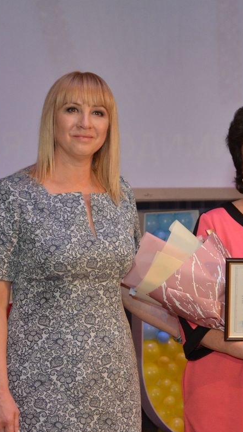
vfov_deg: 15.5
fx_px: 1593
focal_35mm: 139
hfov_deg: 8.7
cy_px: 241
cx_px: 262
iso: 1250
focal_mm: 50
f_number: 5
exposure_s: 1/200
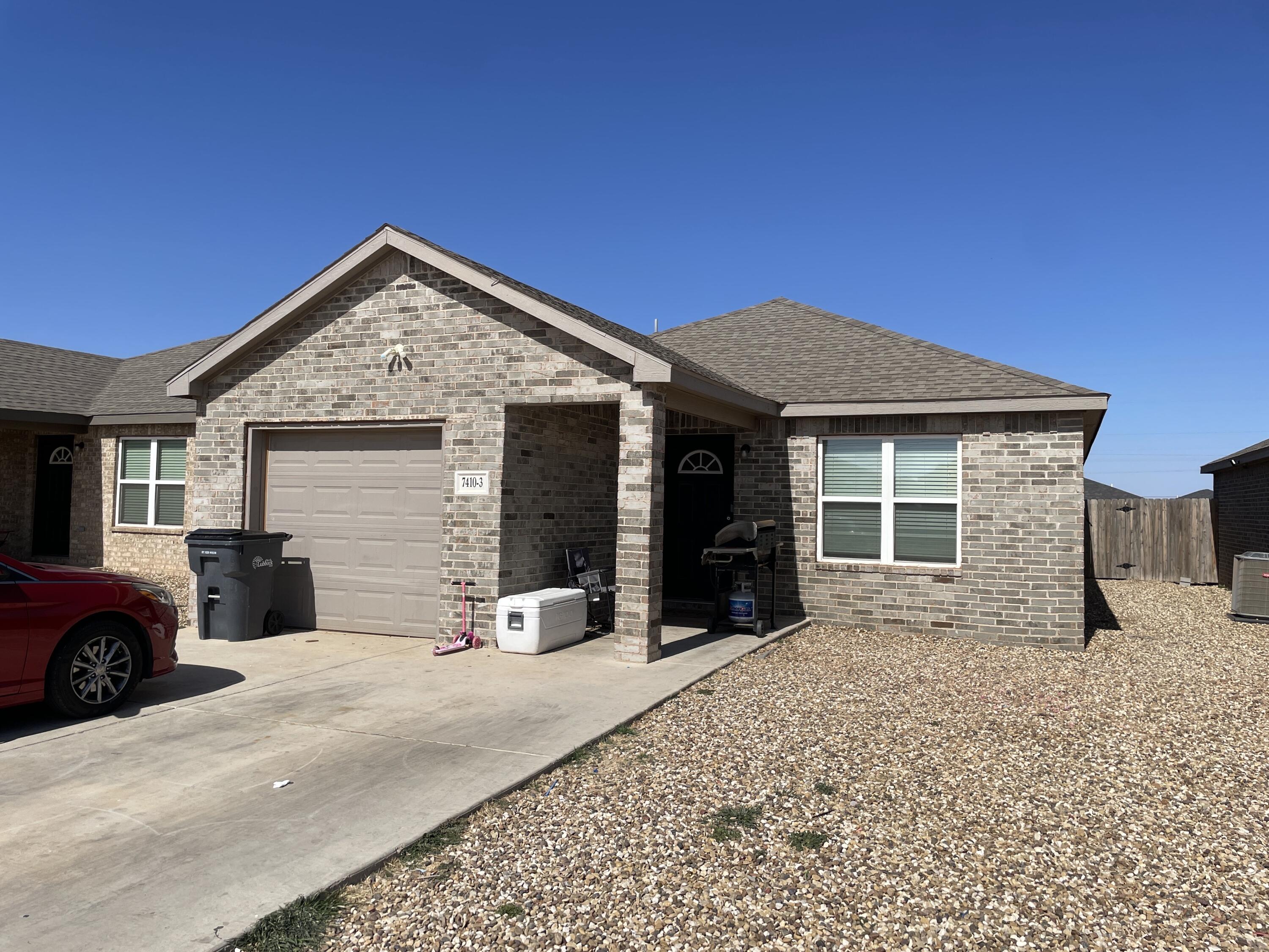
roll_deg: -0.9
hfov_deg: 67.3
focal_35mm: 26
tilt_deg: +2.2
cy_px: 476
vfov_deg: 53.1
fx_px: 953
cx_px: 634
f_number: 1.6
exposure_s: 1/6135
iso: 32
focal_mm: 4.2
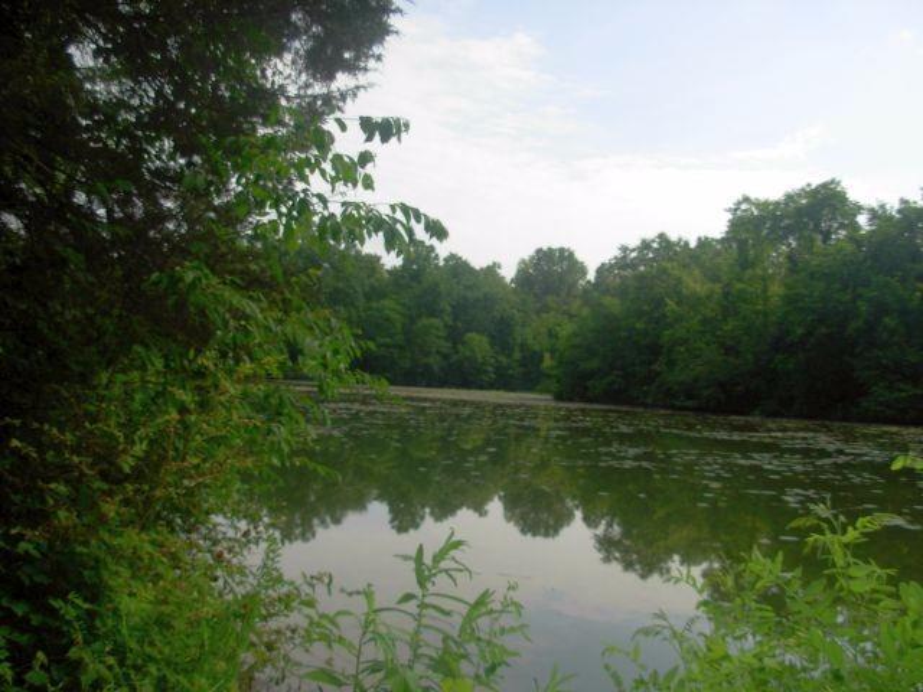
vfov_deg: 37.7
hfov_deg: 49.0
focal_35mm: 38
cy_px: 346
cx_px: 462
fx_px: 1013
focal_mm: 6.3
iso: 79
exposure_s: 1/912
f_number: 2.9
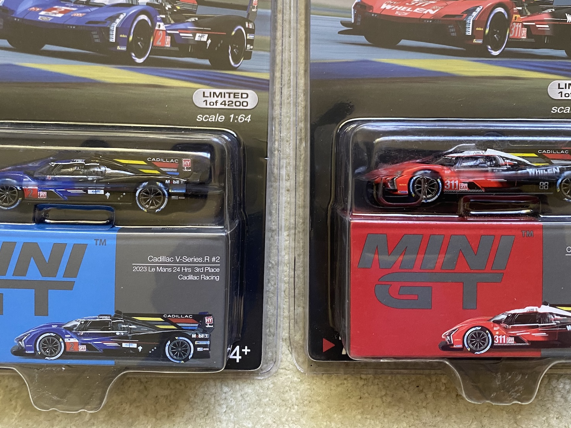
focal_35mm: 34
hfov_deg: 53.9
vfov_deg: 41.5
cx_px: 298
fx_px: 561
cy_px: 162
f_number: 1.8
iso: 320
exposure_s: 1/60
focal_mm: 4.25
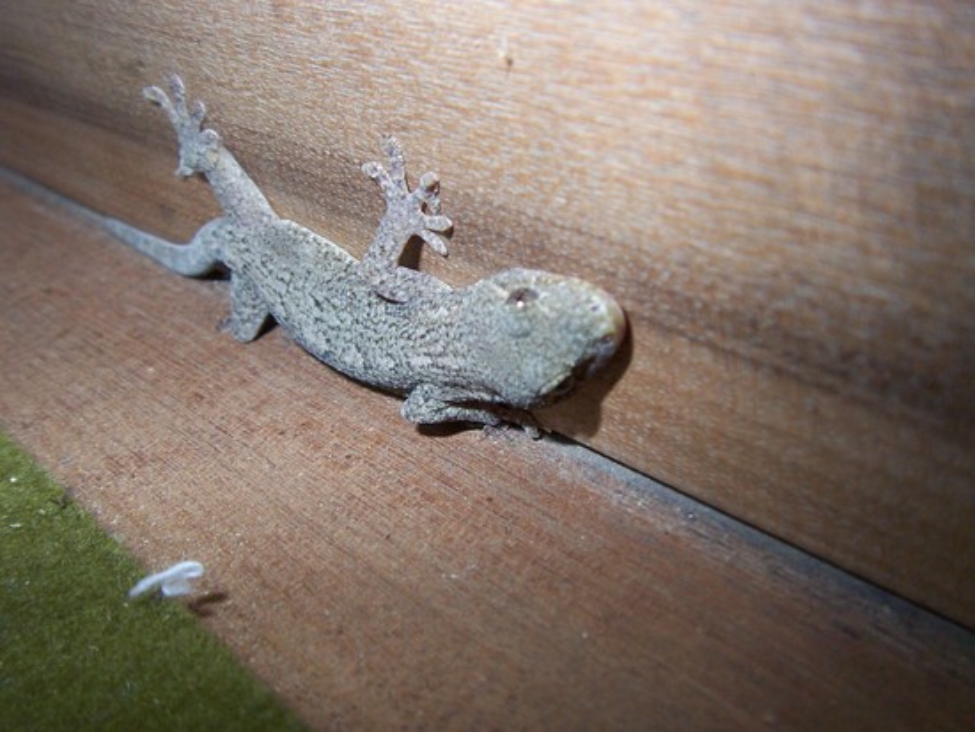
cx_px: 488
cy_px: 366
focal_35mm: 39
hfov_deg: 47.8
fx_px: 1099
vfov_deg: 36.8
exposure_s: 1/60
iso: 125
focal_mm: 6.4
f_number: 3.9
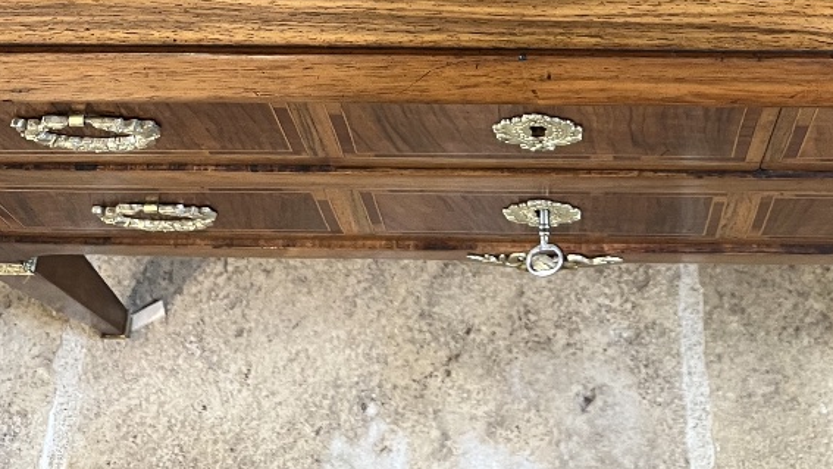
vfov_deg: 16.5
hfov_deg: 34.5
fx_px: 1325
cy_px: -397
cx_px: 564
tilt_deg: -53.1
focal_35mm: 60
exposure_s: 1/50
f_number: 1.6
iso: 160
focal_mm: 5.1
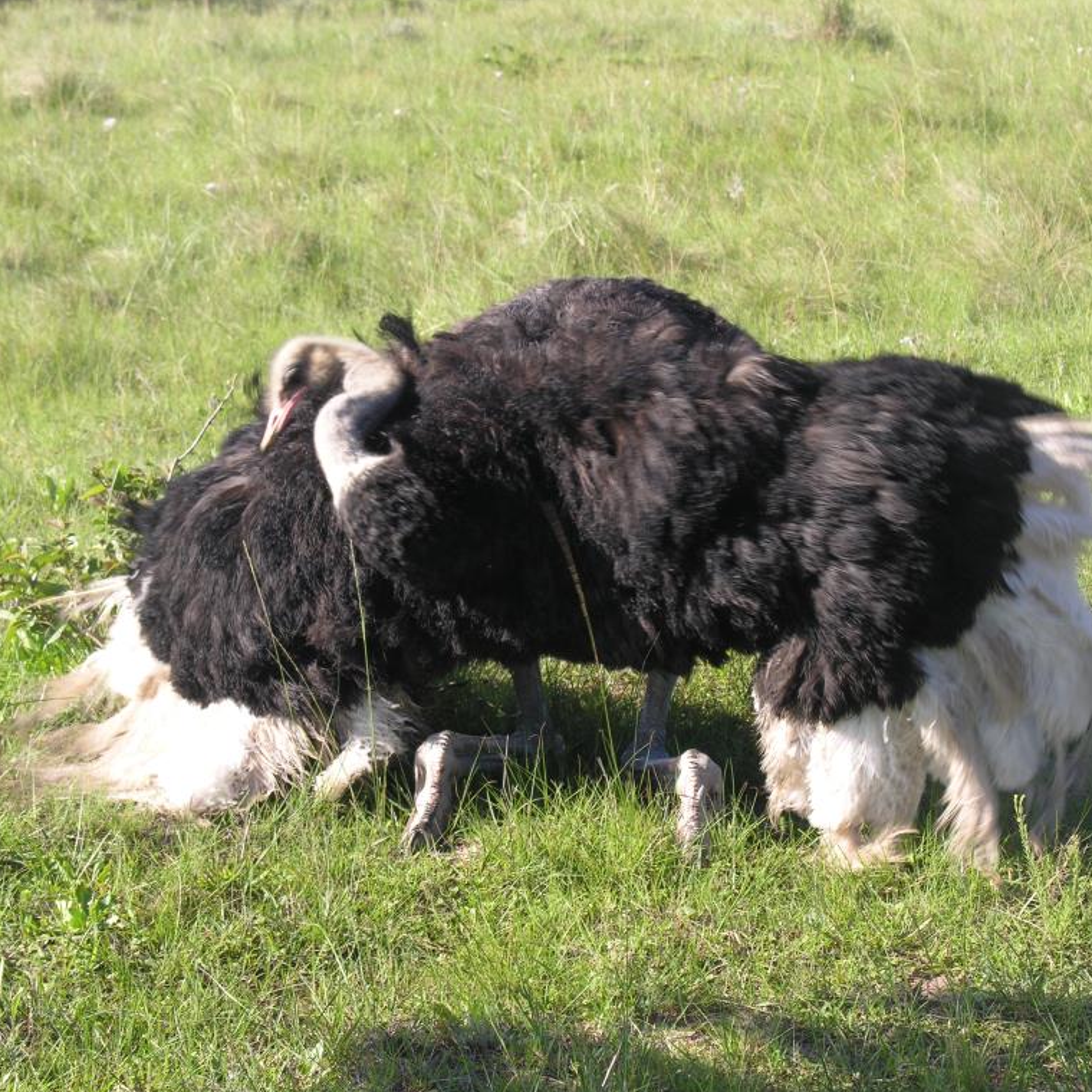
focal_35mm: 112
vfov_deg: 15.6
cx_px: 503
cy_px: 546
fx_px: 3997
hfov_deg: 15.6
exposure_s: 1/118
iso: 50
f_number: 5
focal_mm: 24
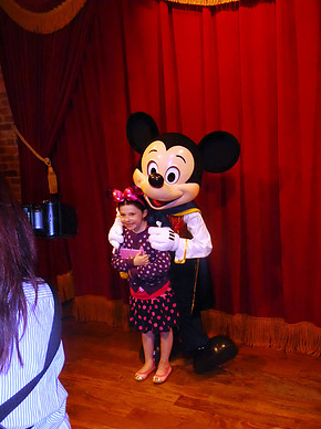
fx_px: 446
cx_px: 168
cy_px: 219
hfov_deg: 39.6
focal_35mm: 36
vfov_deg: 51.4
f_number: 3.6
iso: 800
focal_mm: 5.4
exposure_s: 1/60
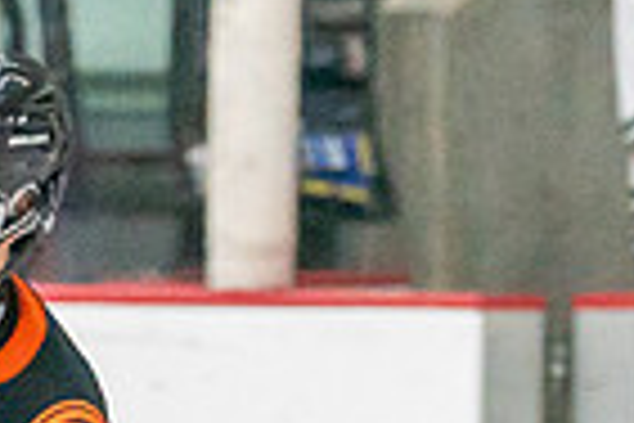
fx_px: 25340
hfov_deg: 1.4
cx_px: 76
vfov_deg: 1.0
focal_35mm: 1439
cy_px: 995
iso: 3200
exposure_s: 1/1250
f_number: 2.8
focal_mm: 200
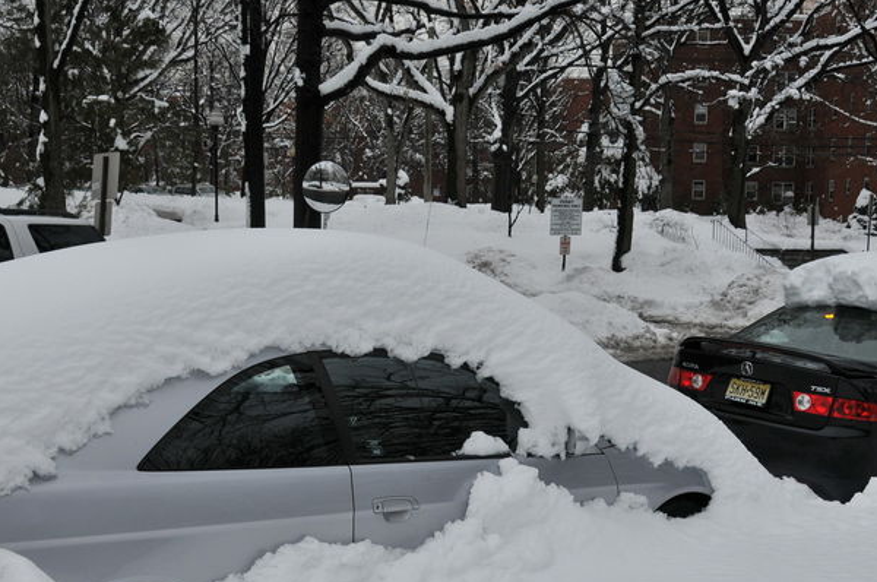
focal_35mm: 45
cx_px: 421
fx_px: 1094
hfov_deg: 43.7
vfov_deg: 29.7
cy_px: 324
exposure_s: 1/800
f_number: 5.6
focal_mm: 20
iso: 200
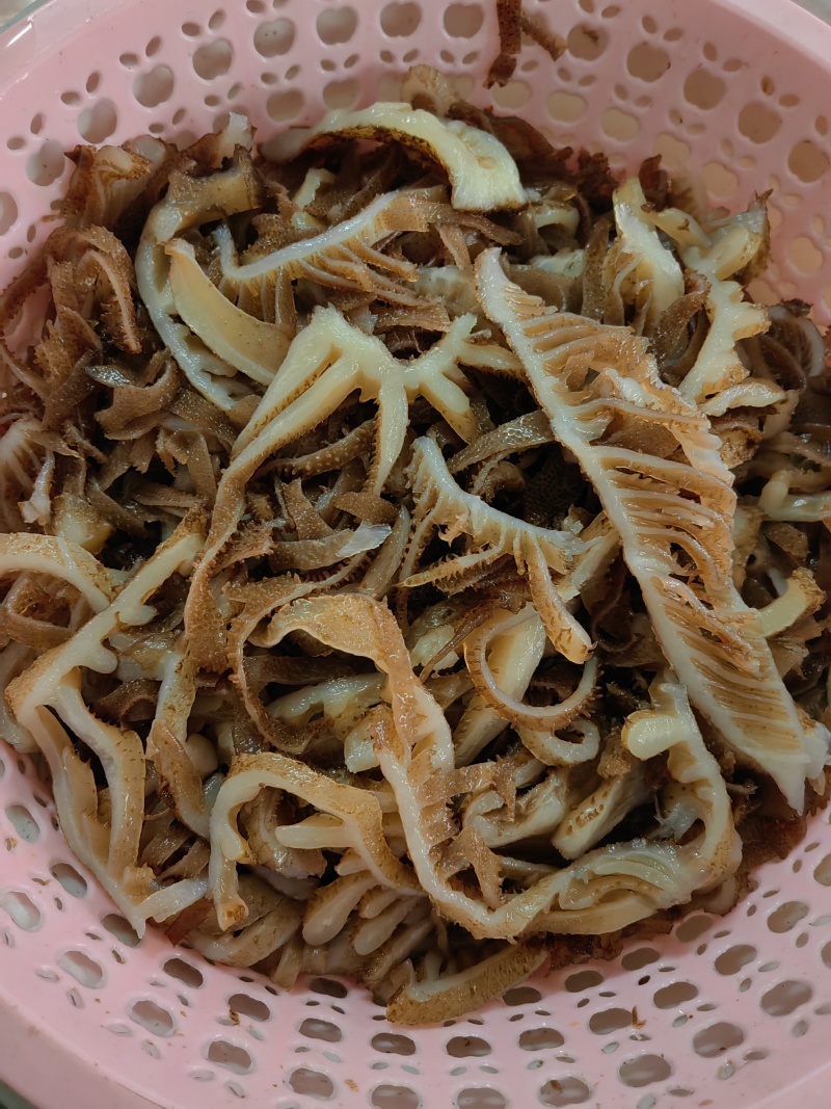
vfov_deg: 65.3
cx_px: 416
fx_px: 864
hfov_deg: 51.3
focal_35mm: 27
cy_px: 554
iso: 640
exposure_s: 1/100
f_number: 1.8
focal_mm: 5.54
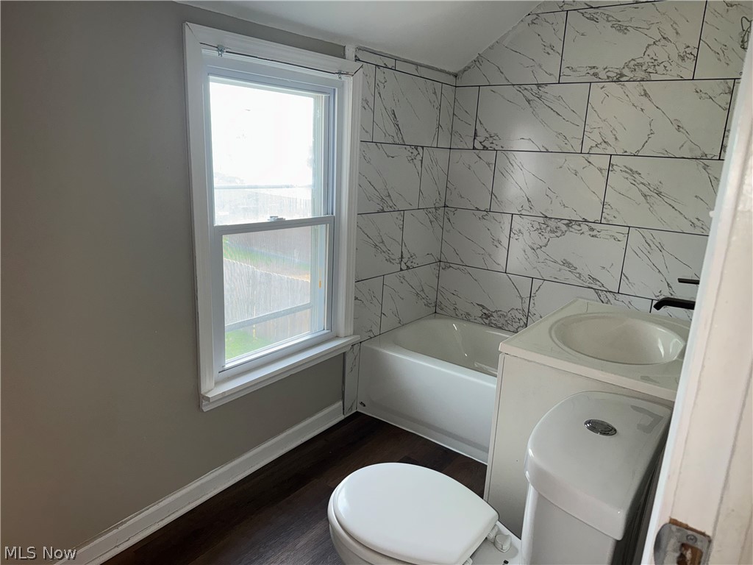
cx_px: 376
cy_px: 282
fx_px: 522
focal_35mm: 24
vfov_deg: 56.8
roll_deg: -3.2
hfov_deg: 71.6
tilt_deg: -14.5
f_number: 1.78
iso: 125
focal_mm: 6.76
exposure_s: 1/121
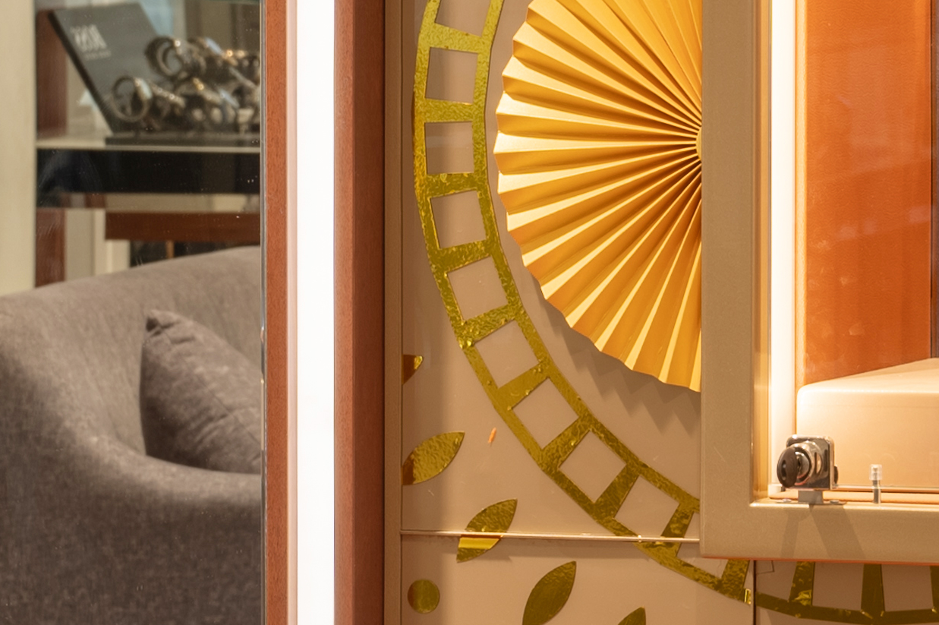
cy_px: 136
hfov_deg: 6.0
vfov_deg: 4.0
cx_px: 577
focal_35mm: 341
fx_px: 8888
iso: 100
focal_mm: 70
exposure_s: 1/13
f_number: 10
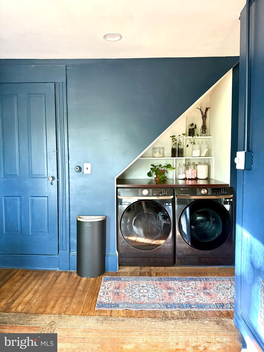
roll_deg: +0.2
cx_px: 132
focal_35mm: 24
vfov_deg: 71.6
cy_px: 176
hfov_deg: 56.8
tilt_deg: -3.6
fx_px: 244
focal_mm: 6.76
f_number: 1.78
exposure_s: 1/60
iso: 800
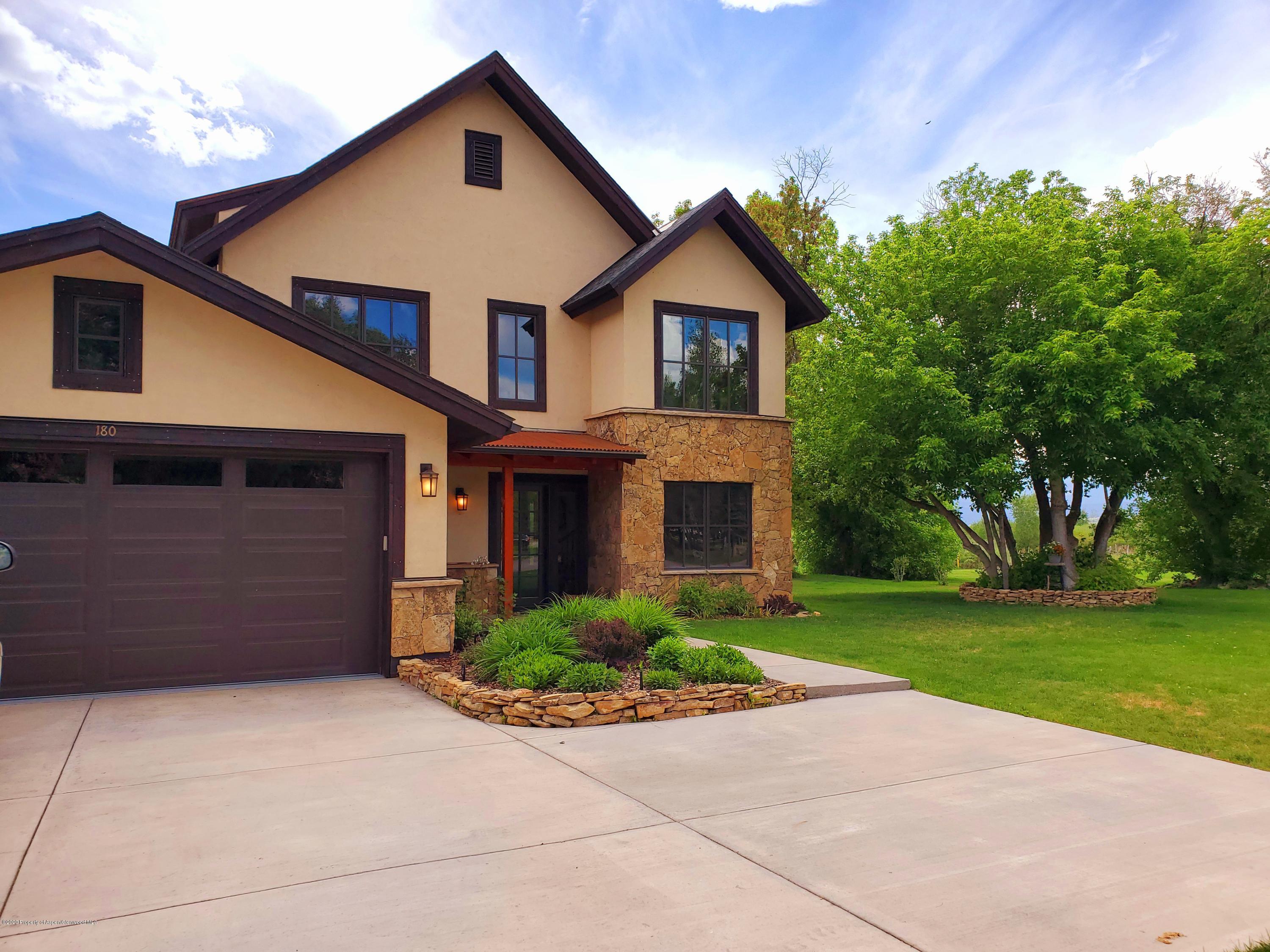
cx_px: 635
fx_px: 954
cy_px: 476
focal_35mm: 26
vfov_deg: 53.1
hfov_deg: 67.3
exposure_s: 1/1008
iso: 50
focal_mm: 4.3
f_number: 2.4
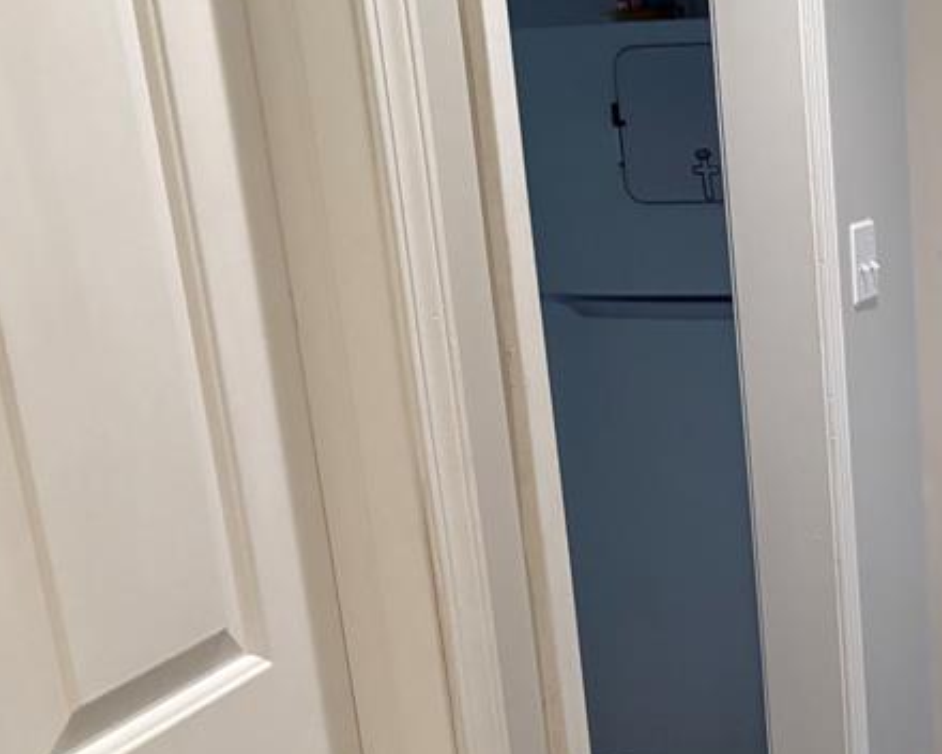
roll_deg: +1.9
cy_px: 542
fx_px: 1645
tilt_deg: -10.0
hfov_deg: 29.5
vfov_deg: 25.6
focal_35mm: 59
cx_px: 976
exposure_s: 1/60
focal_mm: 5.96
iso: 500
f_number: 1.6
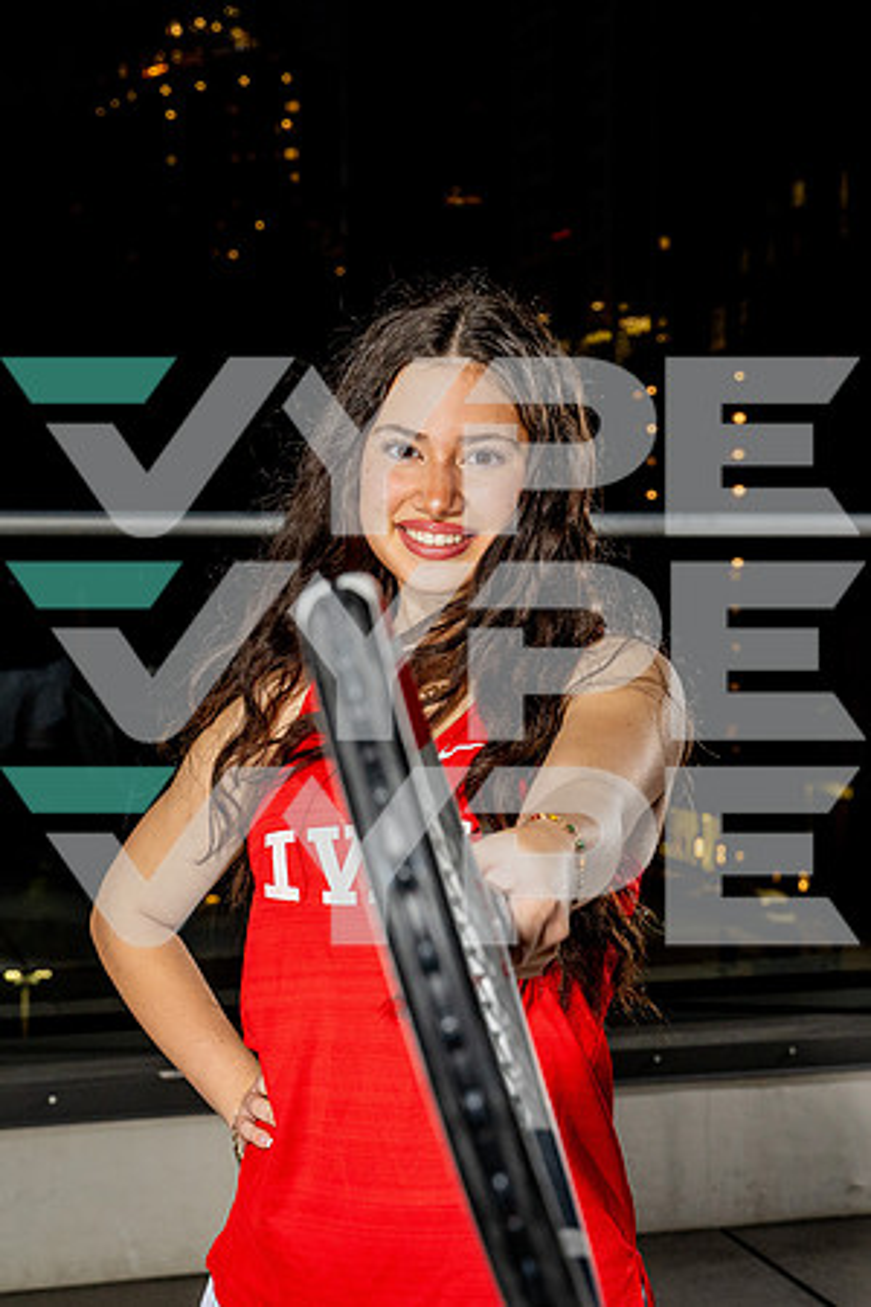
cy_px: 653
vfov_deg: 30.3
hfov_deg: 20.5
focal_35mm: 66
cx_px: 456
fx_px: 2411
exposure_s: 1/250
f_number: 6.3
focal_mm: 44
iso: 1600
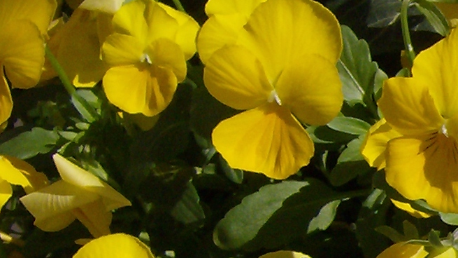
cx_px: 806
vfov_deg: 7.8
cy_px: 255
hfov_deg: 12.8
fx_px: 1870
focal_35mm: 154
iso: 100
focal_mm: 6
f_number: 4.7
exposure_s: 1/1529
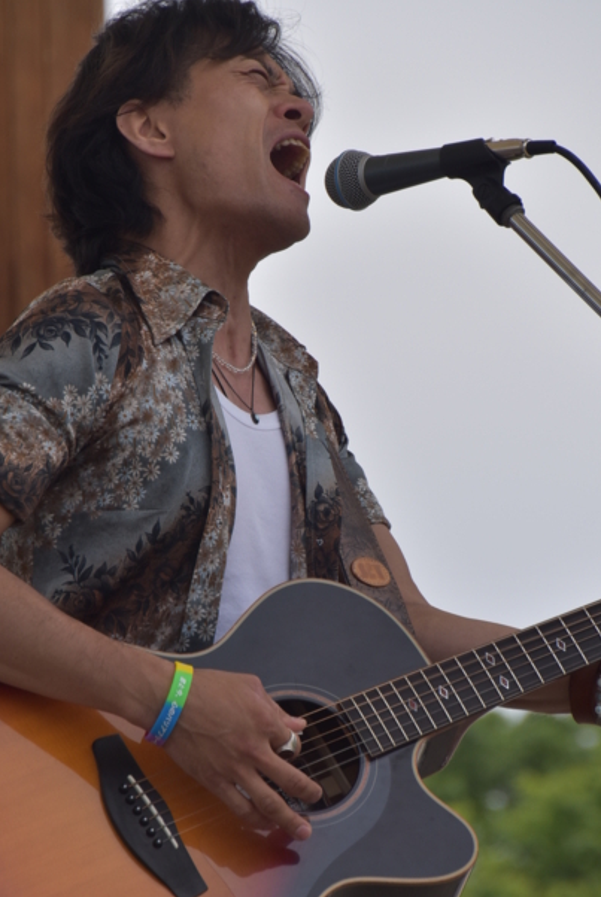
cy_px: 510
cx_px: 245
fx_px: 8206
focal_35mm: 329
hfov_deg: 4.2
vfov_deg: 6.3
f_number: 7.1
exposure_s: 1/800
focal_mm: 165
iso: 200
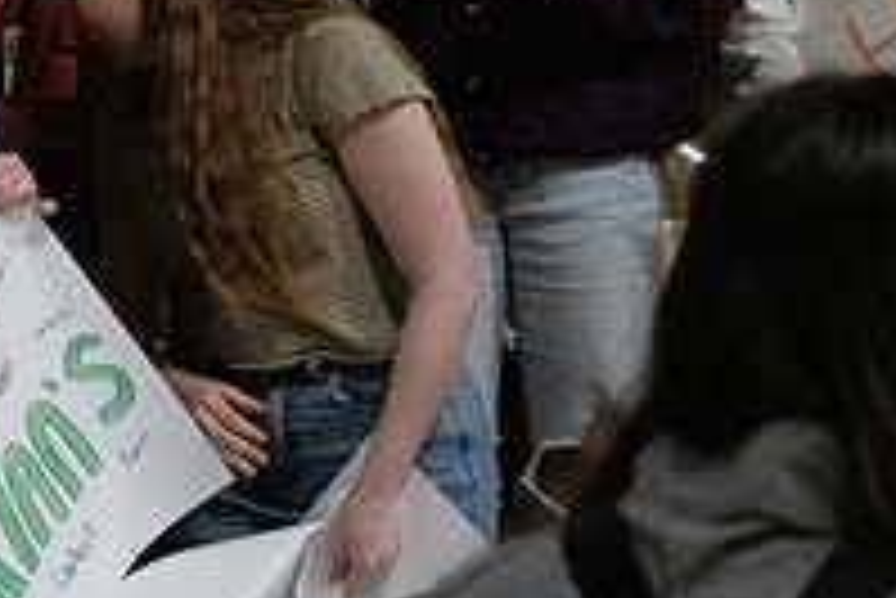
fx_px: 5180
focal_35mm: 208
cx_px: -305
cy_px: -249
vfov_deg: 6.5
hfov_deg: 9.7
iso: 8000
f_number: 4
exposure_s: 1/400
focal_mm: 63
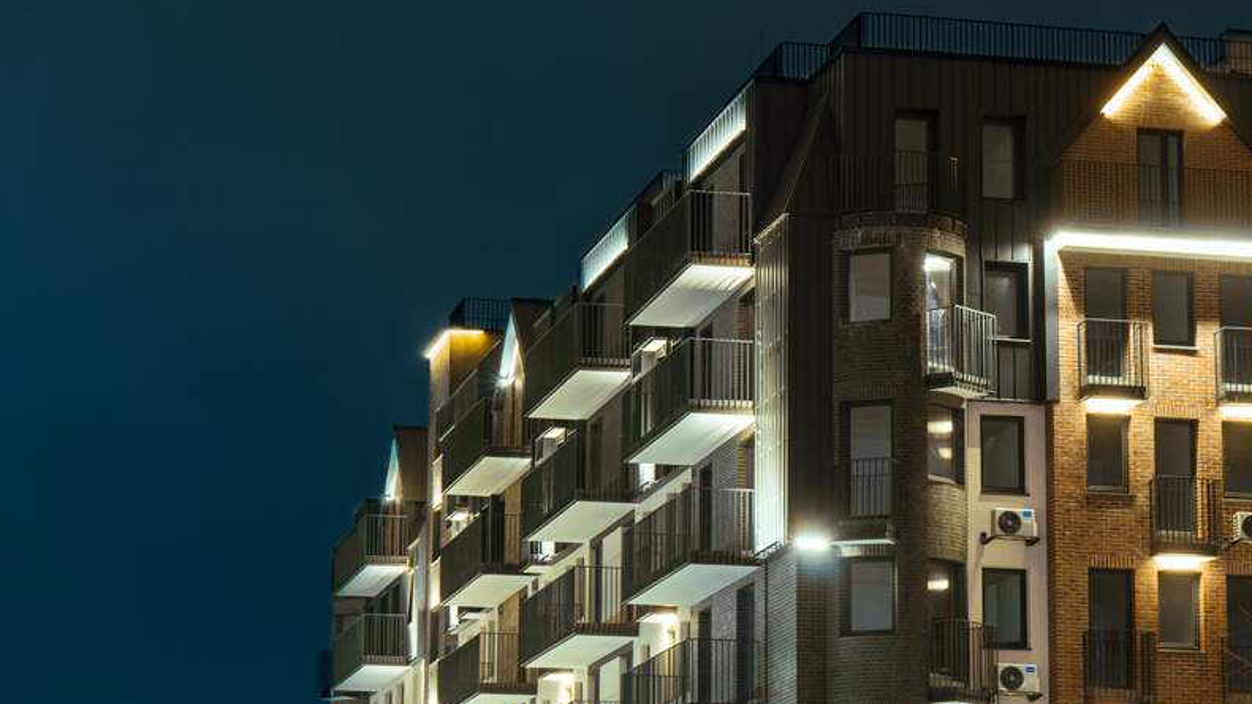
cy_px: 312
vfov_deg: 11.2
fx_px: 3586
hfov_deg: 19.8
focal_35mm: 108
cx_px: 632
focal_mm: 68
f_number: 5.6
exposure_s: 6
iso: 100
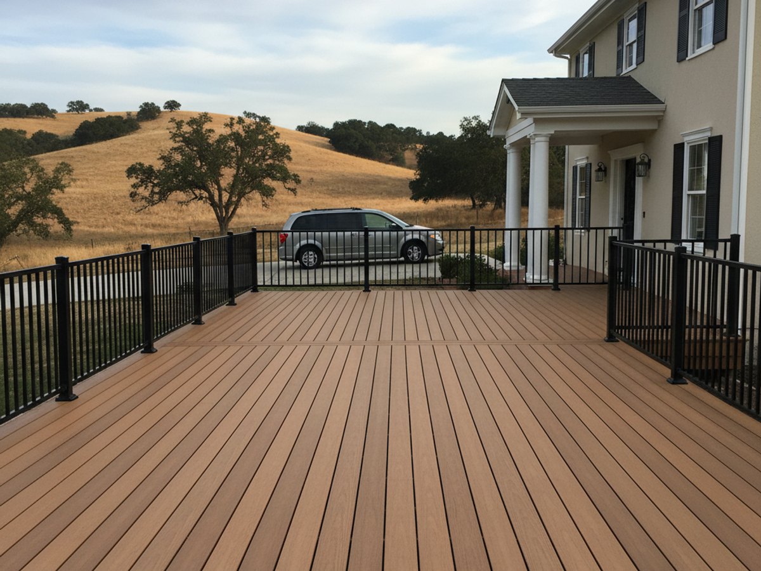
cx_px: 380
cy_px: 286
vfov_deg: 58.9
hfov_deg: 73.9
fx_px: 506
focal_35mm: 23
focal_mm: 6.4
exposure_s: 1/1822
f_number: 1.8
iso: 702
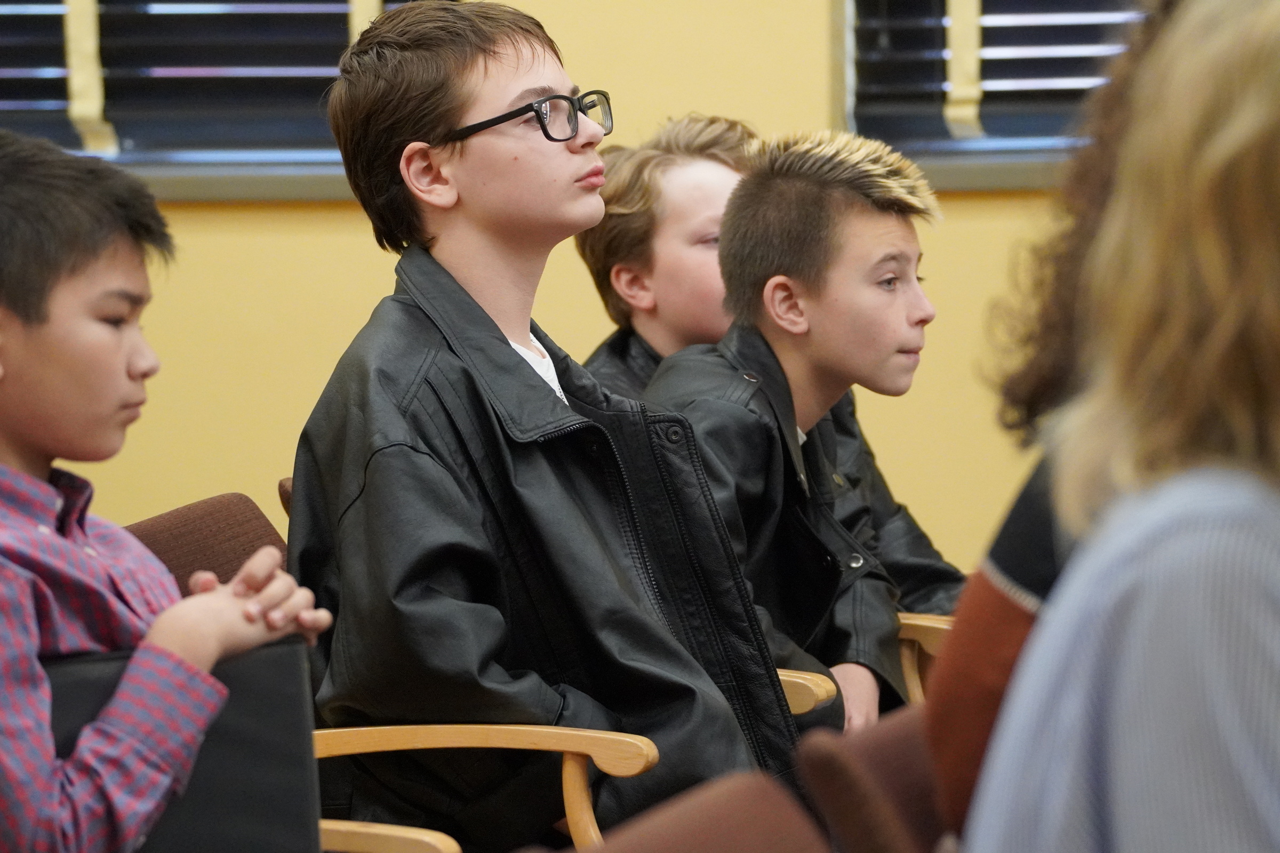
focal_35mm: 201
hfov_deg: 10.2
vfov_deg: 6.8
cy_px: 426
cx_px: 640
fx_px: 7146
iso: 6400
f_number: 5
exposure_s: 1/160
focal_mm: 134
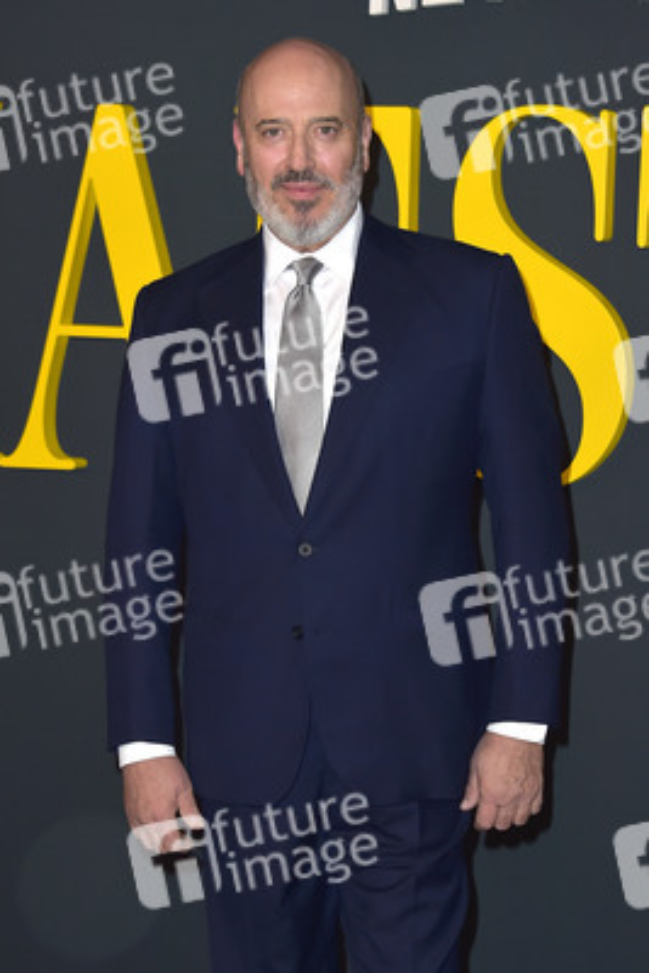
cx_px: 324
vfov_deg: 24.8
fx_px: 2215
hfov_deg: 16.7
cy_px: 486
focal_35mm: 82
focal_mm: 82
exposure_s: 1/250
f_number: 6.3
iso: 320
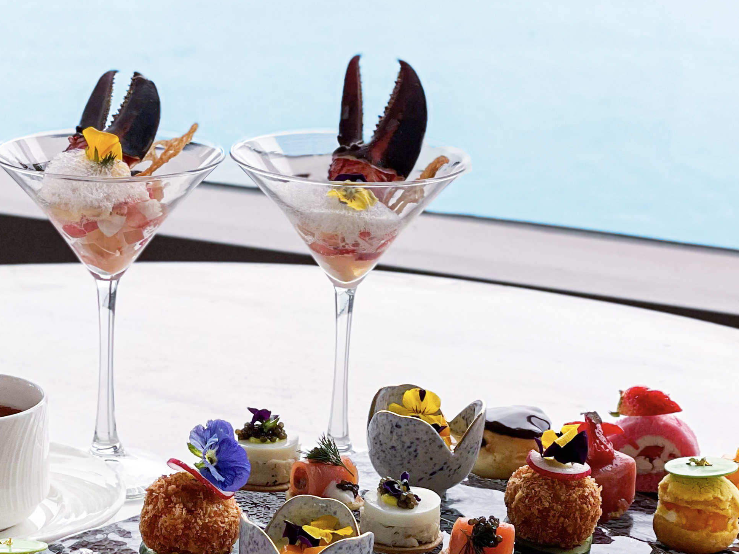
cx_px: 199
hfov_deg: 18.1
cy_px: 376
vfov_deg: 13.7
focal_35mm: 108
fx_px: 2306
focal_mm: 6
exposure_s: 1/122
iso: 40
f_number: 2
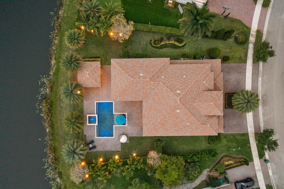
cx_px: 142
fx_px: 221
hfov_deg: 65.5
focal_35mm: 28
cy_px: 94
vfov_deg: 46.4
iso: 1600
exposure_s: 1/40
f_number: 2.8
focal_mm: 10.26
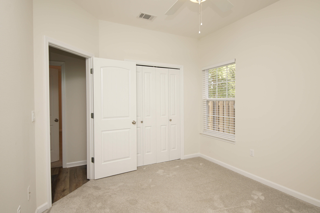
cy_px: 106
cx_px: 160
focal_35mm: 18
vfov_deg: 67.4
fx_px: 160
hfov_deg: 90.0
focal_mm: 12
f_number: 3.2
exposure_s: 1/60
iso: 200
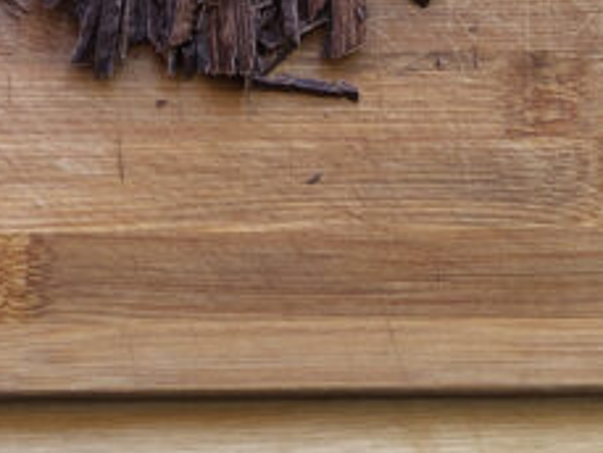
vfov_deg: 15.6
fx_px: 1534
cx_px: 71
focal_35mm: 88
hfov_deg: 21.8
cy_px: -200
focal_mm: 3.99
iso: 64
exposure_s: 1/120
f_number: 1.8
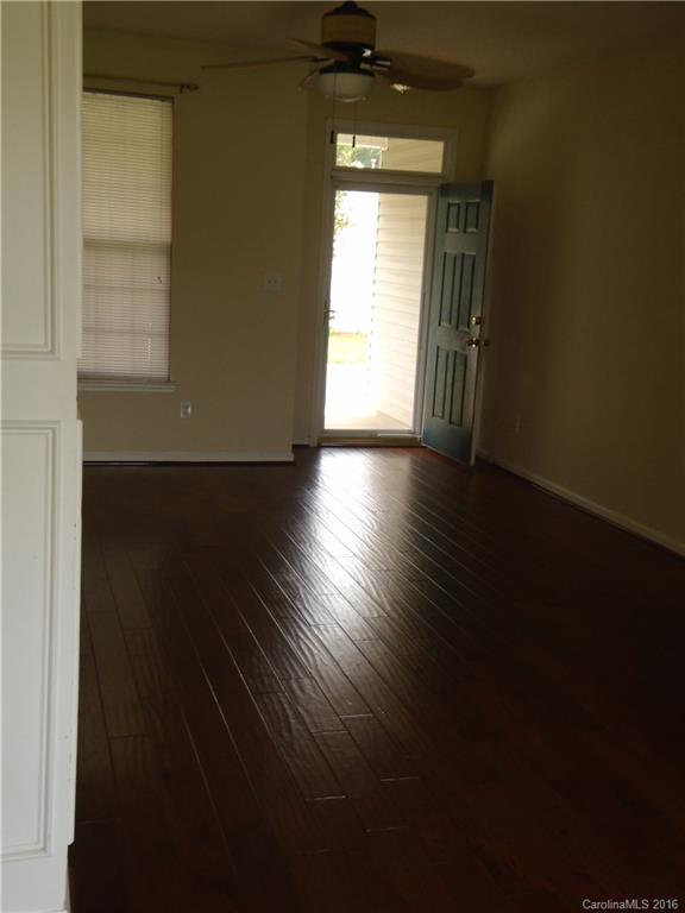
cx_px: 342
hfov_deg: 34.3
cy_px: 456
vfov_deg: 44.8
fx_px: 1108
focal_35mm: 42
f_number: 4.1
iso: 100
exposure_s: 1/50
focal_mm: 7.4
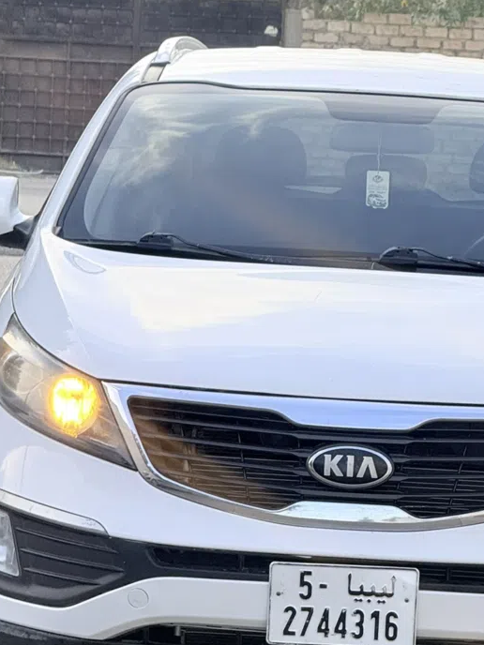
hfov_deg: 6.2
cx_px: 371
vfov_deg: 8.3
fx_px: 4437
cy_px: 474
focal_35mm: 238
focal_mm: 15.66
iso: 80
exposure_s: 1/99
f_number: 2.8
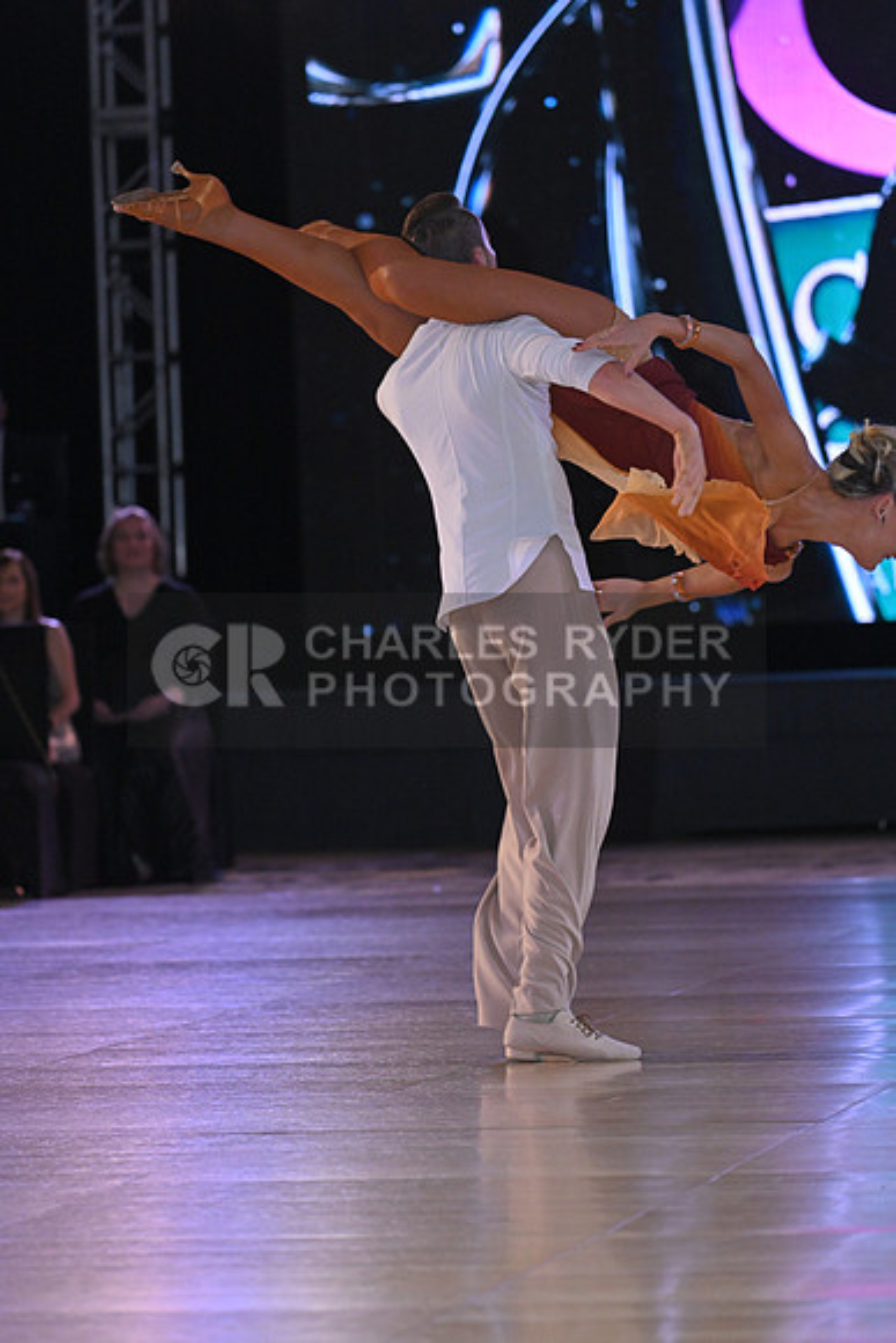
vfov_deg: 11.7
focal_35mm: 175
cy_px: 672
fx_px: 6529
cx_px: 448
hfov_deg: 7.9
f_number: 5
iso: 3200
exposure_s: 1/400
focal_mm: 175
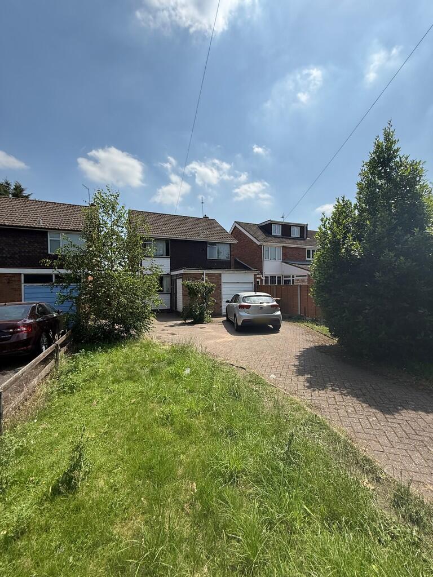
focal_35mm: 14
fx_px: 233
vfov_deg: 102.1
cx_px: 216
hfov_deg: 85.7
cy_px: 288
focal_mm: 2.22
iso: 50
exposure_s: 1/2717
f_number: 2.2
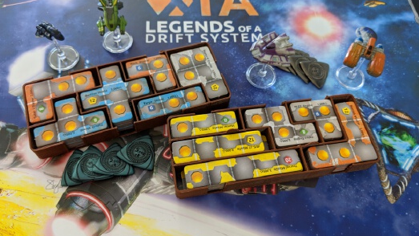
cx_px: 207
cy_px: 107
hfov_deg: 64.3
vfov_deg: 38.9
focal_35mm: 30
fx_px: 333
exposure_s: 1/40.1
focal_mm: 4.44
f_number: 1.8
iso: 200
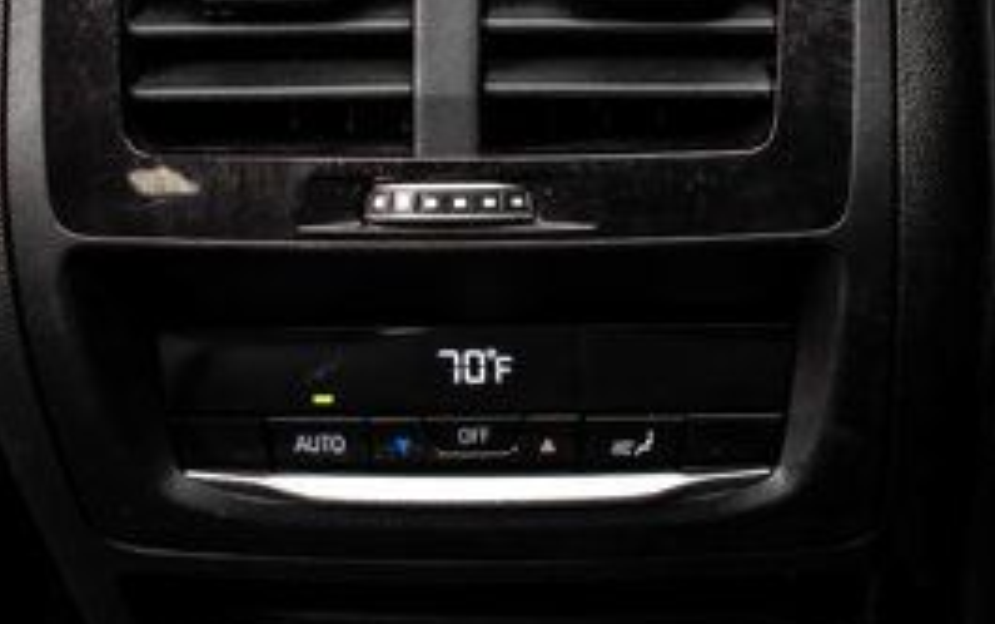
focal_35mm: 72
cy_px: 124
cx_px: 727
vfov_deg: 18.0
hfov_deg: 28.2
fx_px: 1954
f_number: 3.5
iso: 640
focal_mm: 24
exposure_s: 1/200
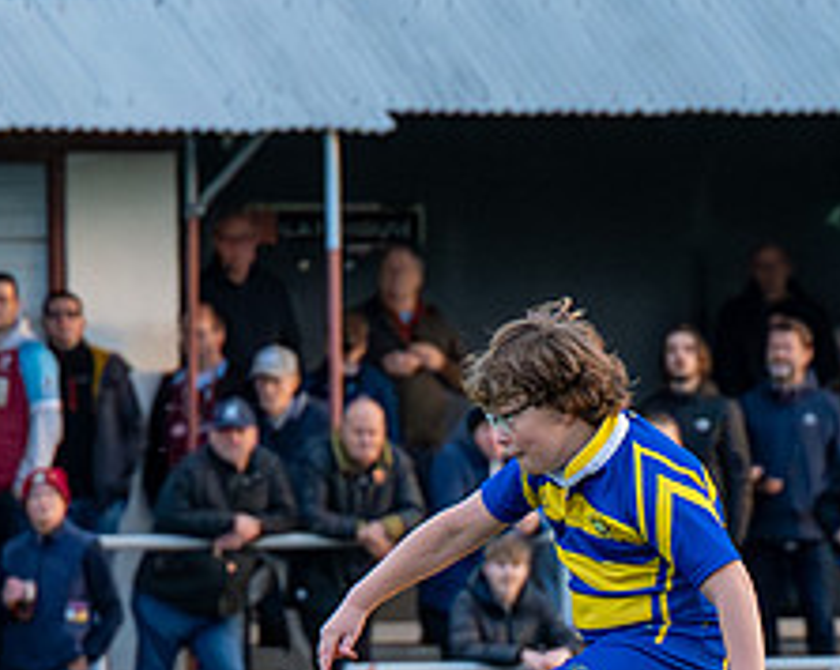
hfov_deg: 2.6
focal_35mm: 739
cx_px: 301
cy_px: 719
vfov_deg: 2.1
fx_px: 18356
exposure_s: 1/1000
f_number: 4
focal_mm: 110
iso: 4000
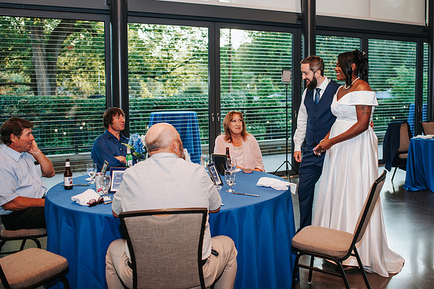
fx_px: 485
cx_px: 249
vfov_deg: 33.2
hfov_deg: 48.1
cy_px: 123
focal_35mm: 40
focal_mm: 35
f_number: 2.8
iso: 360
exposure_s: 1/160
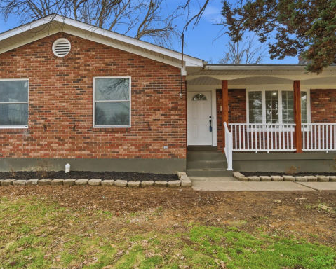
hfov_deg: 75.0
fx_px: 219
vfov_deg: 63.2
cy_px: 139
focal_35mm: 22
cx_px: 165
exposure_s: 1/1250
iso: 400
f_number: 11
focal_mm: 10
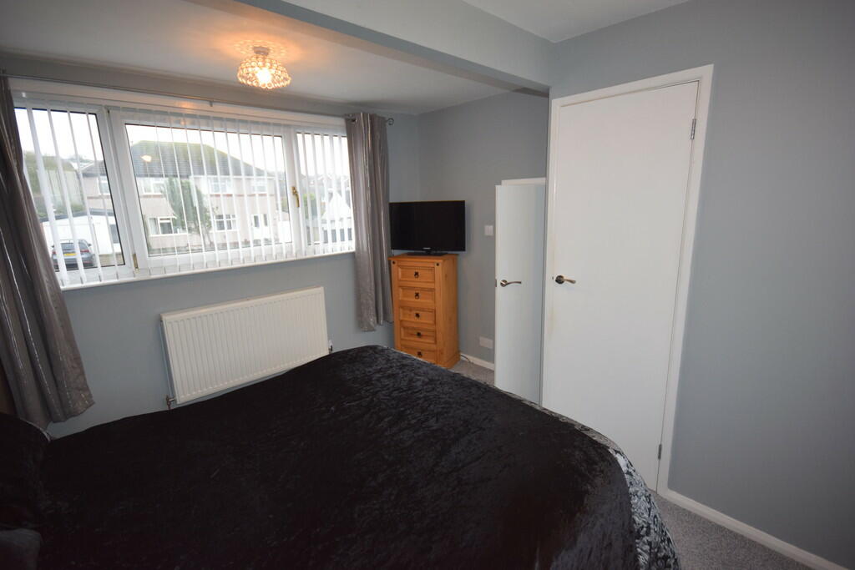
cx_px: 428
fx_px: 392
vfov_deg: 72.1
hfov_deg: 95.0
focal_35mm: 16
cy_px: 285
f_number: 5
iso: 800
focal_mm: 11
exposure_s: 1/100
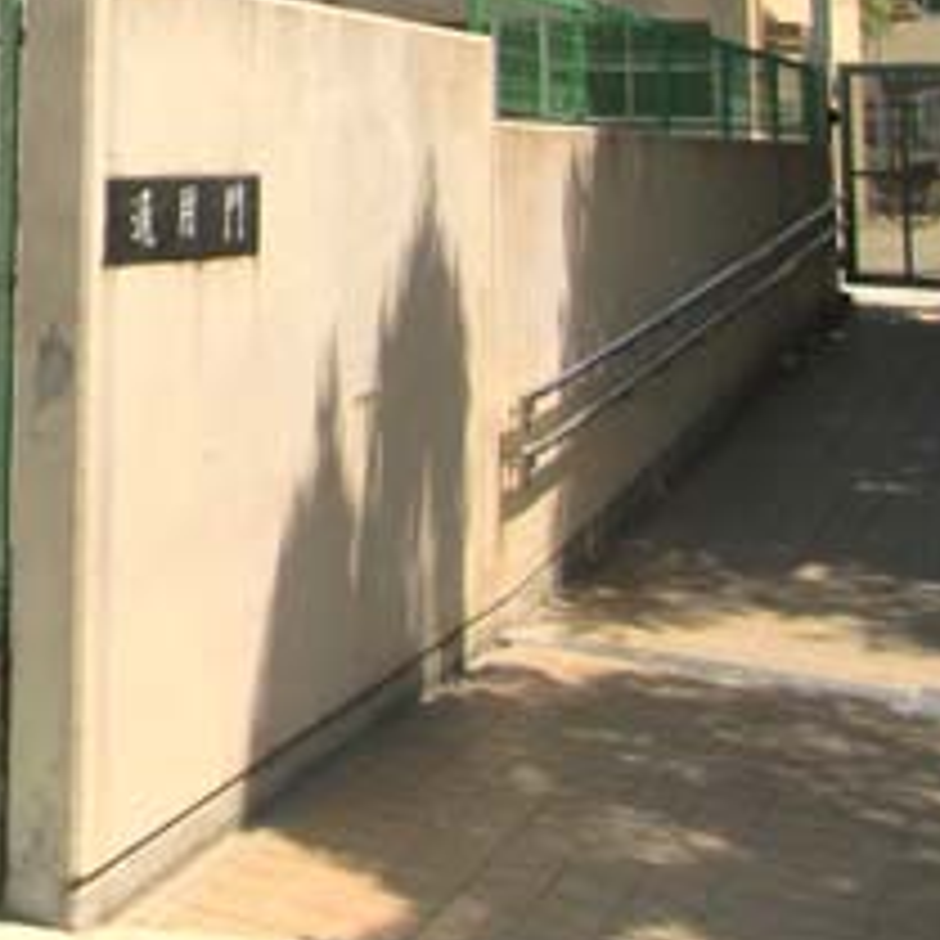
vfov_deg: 24.6
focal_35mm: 65
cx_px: -373
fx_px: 1997
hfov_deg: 22.7
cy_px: -108
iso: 64
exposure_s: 1/800
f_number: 3.2
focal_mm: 4.3
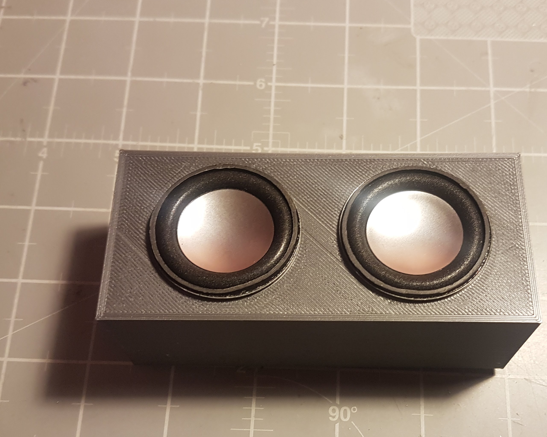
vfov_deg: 37.1
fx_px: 648
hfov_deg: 45.6
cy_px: 272
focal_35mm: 40
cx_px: 325
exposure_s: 1/50
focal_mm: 4.2
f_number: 1.7
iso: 100
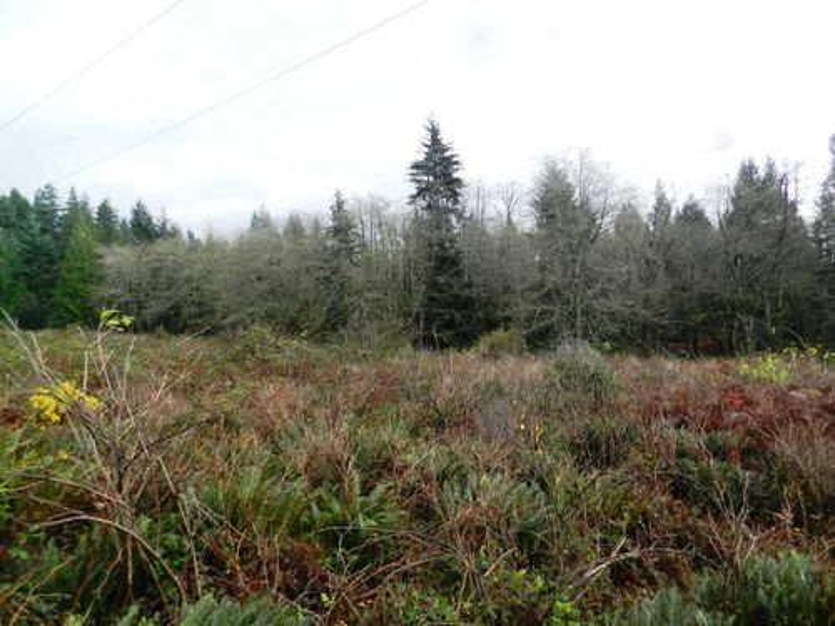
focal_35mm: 23
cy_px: 313
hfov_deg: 73.9
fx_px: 555
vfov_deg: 58.9
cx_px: 418
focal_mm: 4
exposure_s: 1/60
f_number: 3.4
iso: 160
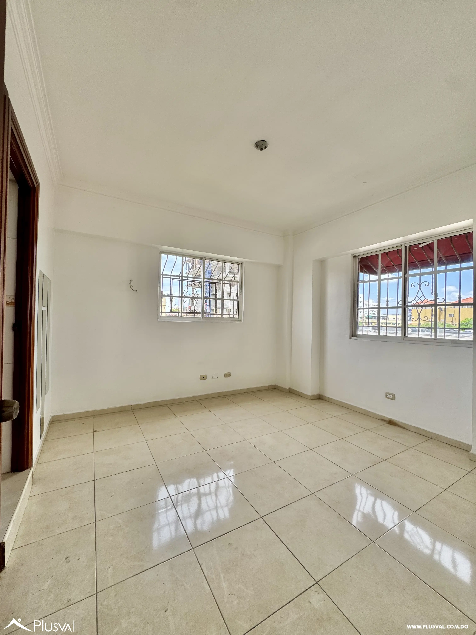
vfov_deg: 102.1
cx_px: 238
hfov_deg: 85.7
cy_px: 318
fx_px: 257
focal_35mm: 14
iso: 50
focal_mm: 2.22
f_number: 2.2
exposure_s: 1/99
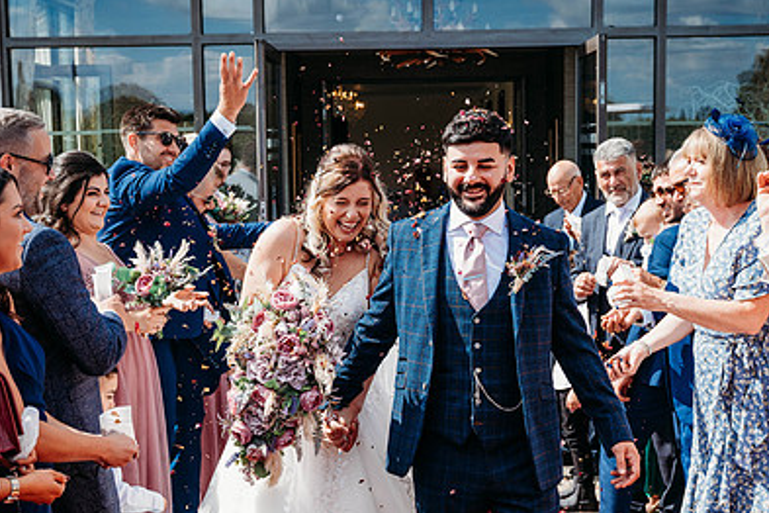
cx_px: 380
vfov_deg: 23.0
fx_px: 1260
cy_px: 311
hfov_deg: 33.9
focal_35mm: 59
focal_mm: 40
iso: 320
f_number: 5
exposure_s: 1/800
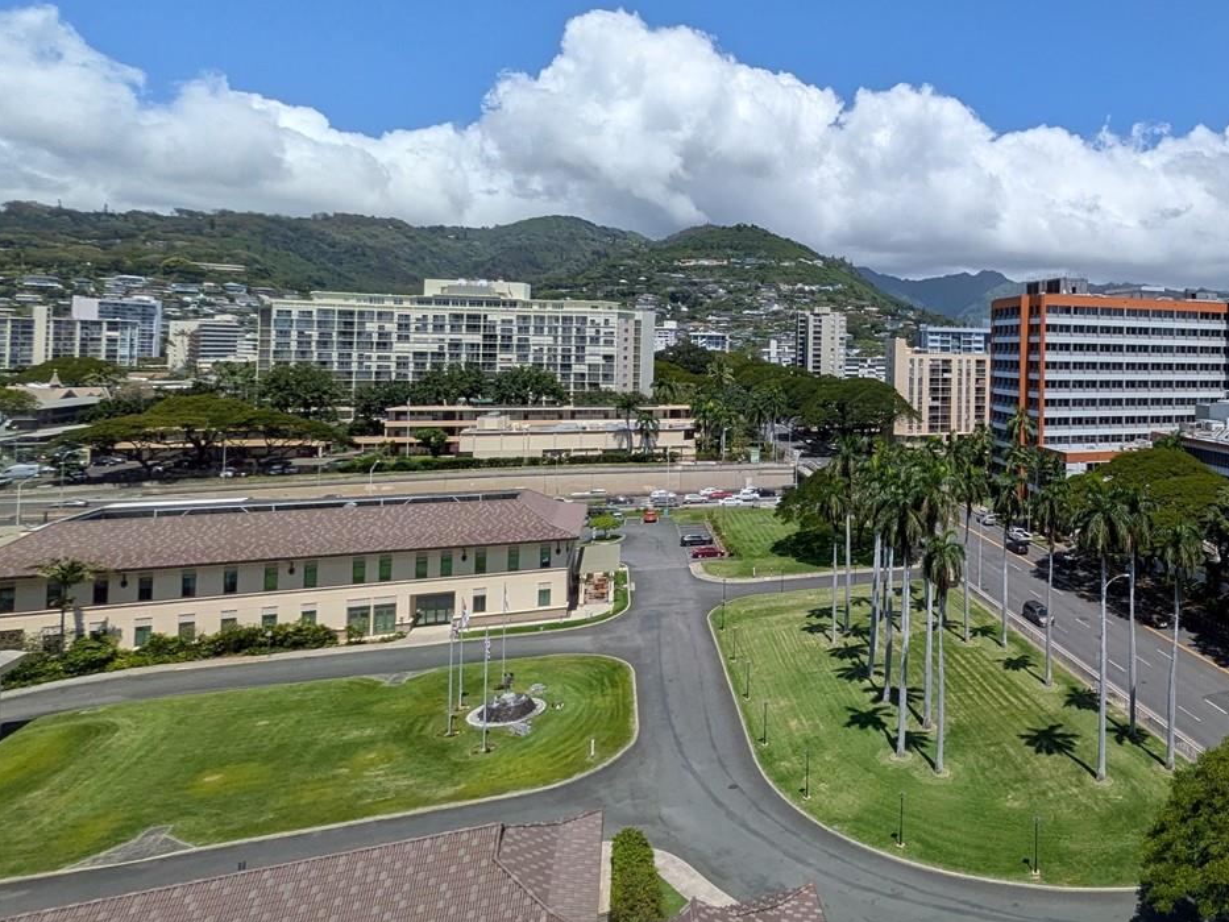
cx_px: 1027
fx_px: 852
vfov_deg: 55.9
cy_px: 325
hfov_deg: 63.6
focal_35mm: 24
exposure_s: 1/3436
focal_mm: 1.83
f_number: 2.2
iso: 51
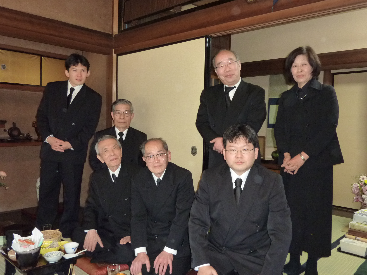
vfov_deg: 48.2
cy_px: 138
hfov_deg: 61.7
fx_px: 307
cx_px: 184
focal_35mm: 29
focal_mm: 4.1
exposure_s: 1/30
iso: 400
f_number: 3.3
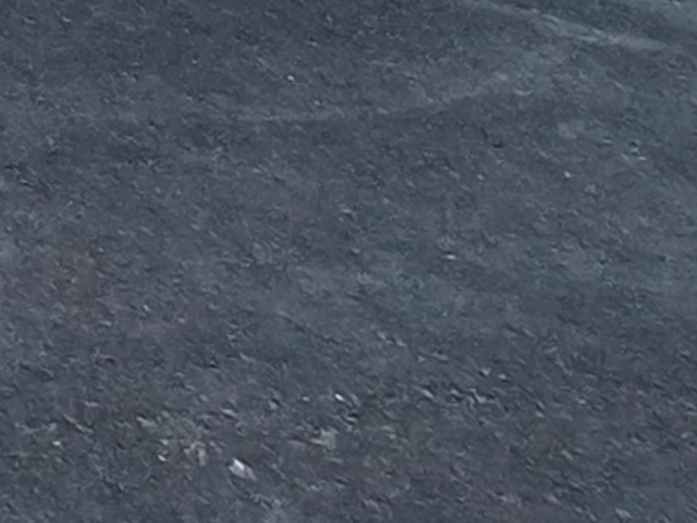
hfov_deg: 12.9
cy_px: -1107
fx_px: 2256
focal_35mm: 112
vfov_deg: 9.7
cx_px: -1032
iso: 40
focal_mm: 1.64
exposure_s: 1/104
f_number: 2.2
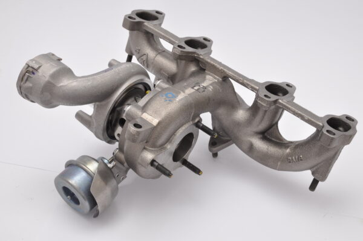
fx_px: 604
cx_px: 182
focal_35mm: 60
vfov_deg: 22.6
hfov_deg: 33.4
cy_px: 120
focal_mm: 40
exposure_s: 1/125
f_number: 11
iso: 400
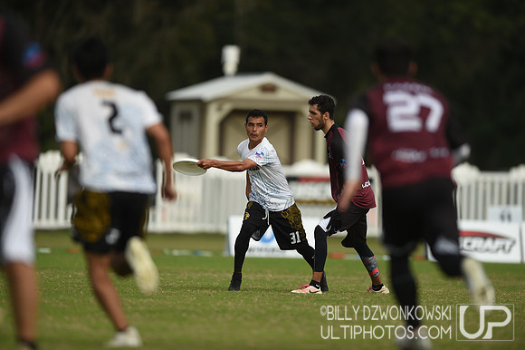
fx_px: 5830
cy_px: 175
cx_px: 262
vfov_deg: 3.4
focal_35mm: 400
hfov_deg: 5.2
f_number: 2.8
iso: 160
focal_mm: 400
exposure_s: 1/3200
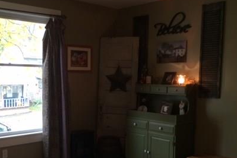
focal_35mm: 50
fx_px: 329
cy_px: 106
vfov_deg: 26.8
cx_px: 103
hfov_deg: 39.5
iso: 50
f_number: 2.2
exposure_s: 1/30
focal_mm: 4.12
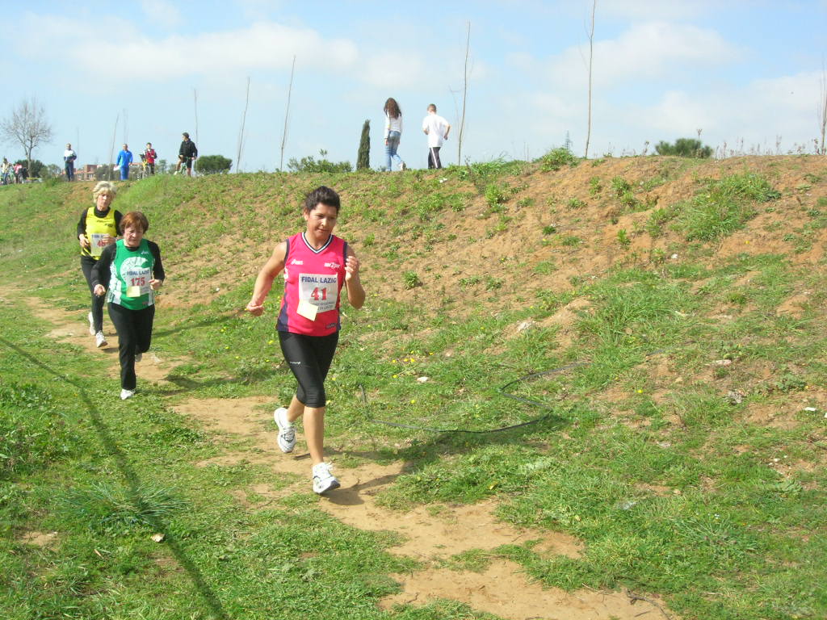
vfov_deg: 37.7
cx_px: 414
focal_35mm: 38
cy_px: 310
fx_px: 908
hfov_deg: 49.0
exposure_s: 1/930
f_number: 4.8
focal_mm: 7.8
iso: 200
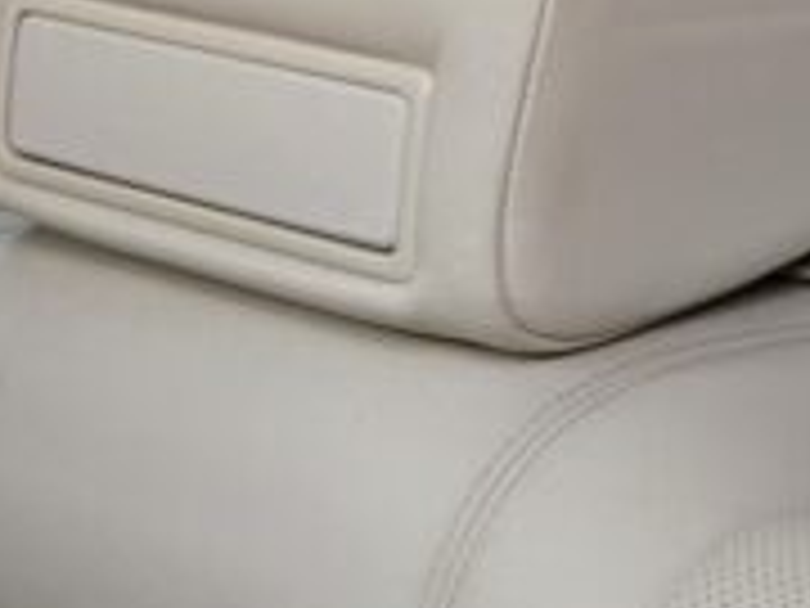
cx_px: 1066
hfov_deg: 17.9
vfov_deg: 13.9
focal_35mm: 102
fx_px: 2387
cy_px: -207
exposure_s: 1/180
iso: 250
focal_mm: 5.4
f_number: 1.8
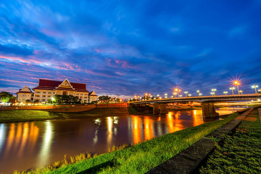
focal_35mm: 14
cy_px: 87
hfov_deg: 104.3
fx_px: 101
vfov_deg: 81.2
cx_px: 130
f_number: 18
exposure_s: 43
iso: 100
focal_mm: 14
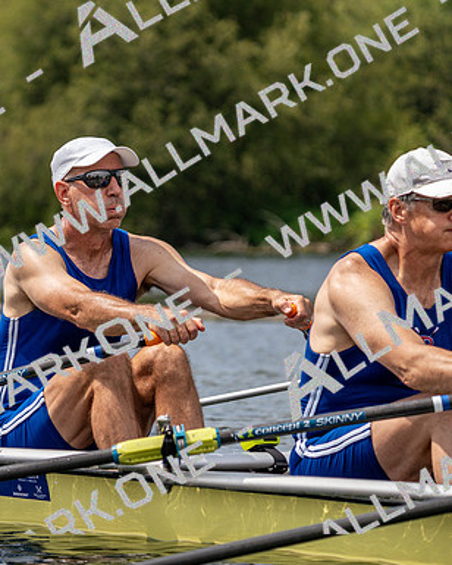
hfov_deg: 5.5
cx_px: 158
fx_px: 4732
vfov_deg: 6.8
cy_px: 282
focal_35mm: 283
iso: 200
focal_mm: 200
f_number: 5.6
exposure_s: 1/1600
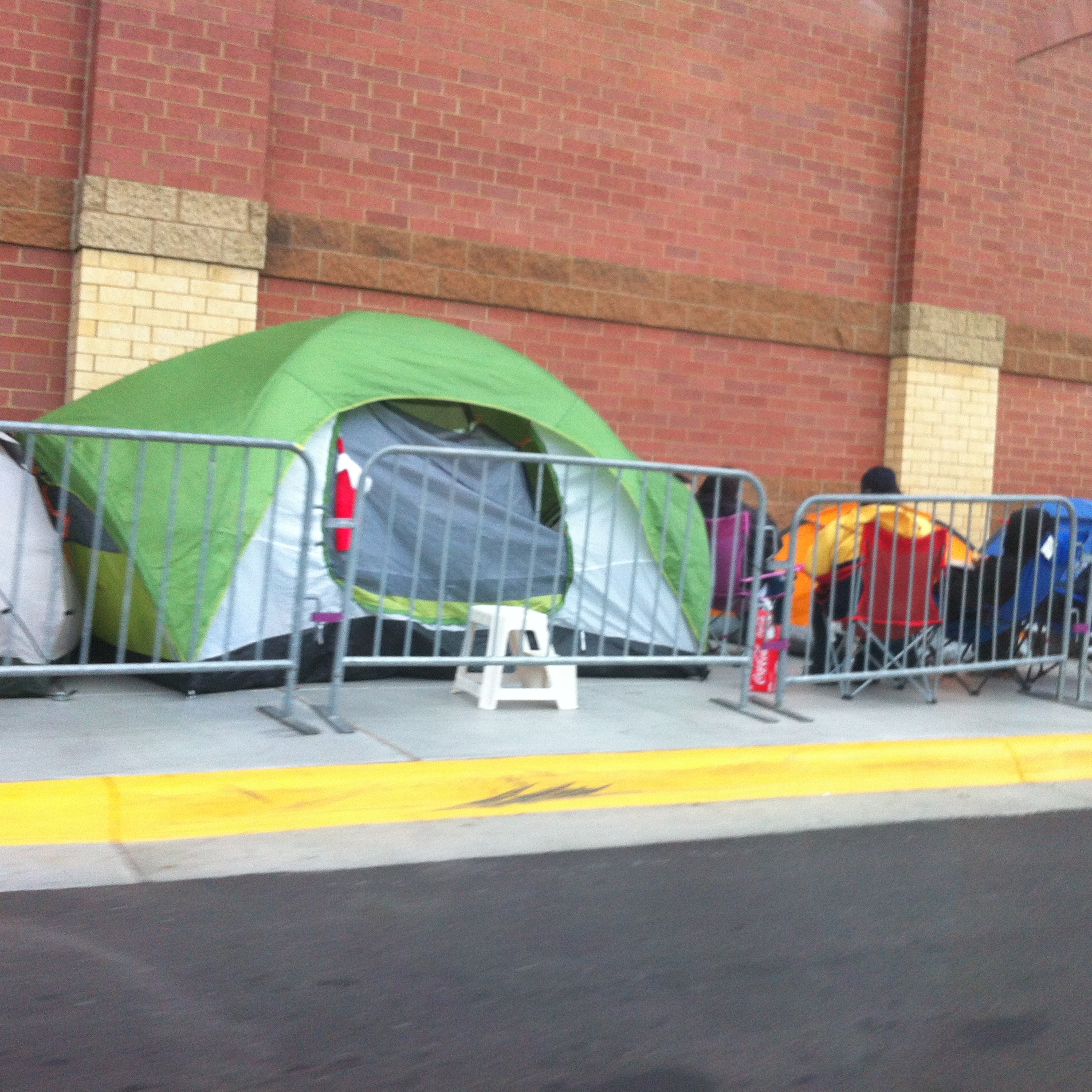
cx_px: 577
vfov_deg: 40.0
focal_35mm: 42
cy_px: 548
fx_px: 1499
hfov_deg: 40.0
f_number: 2.8
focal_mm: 3.85
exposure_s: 1/120
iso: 100
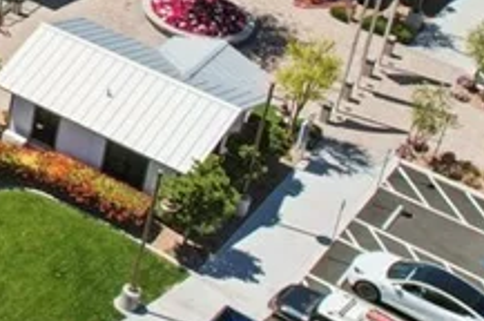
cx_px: -475
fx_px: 1396
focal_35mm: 104
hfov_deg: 15.7
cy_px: -154
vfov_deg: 12.5
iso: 130
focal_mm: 8.38
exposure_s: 1/3000
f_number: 2.8
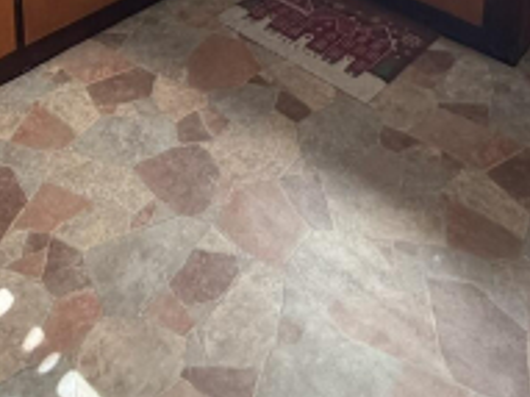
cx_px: 243
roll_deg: -1.4
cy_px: -275
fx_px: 750
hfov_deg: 38.9
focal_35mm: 49
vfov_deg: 21.7
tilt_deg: -11.7
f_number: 2.2
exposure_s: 1/106
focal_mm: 2.22
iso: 320
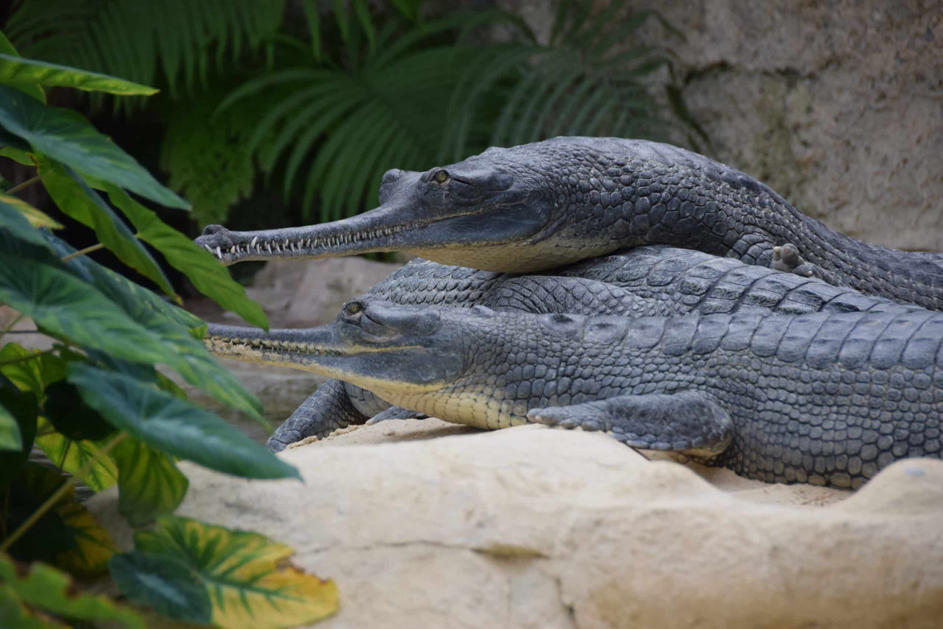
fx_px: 7858
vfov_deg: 4.6
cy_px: 314
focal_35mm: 300
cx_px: 472
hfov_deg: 6.9
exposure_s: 1/250
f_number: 5.6
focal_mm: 200
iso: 800
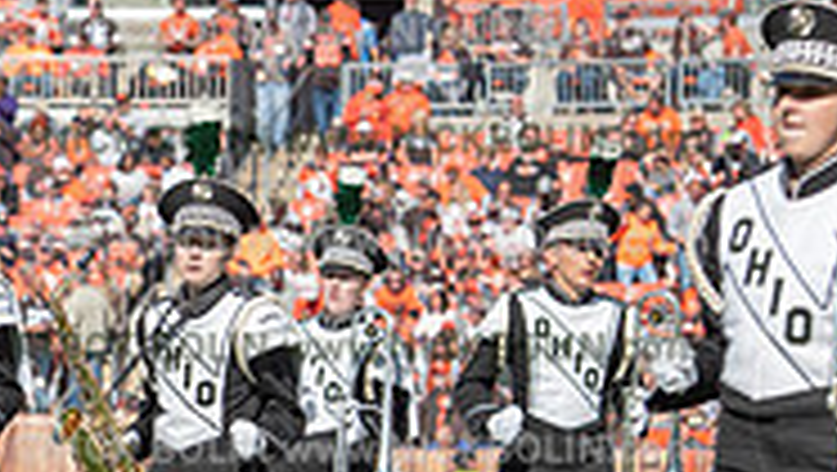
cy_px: 452
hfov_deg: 5.9
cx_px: -351
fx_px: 8108
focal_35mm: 365
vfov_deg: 3.3
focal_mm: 112
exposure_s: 1/2000
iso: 400
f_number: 5
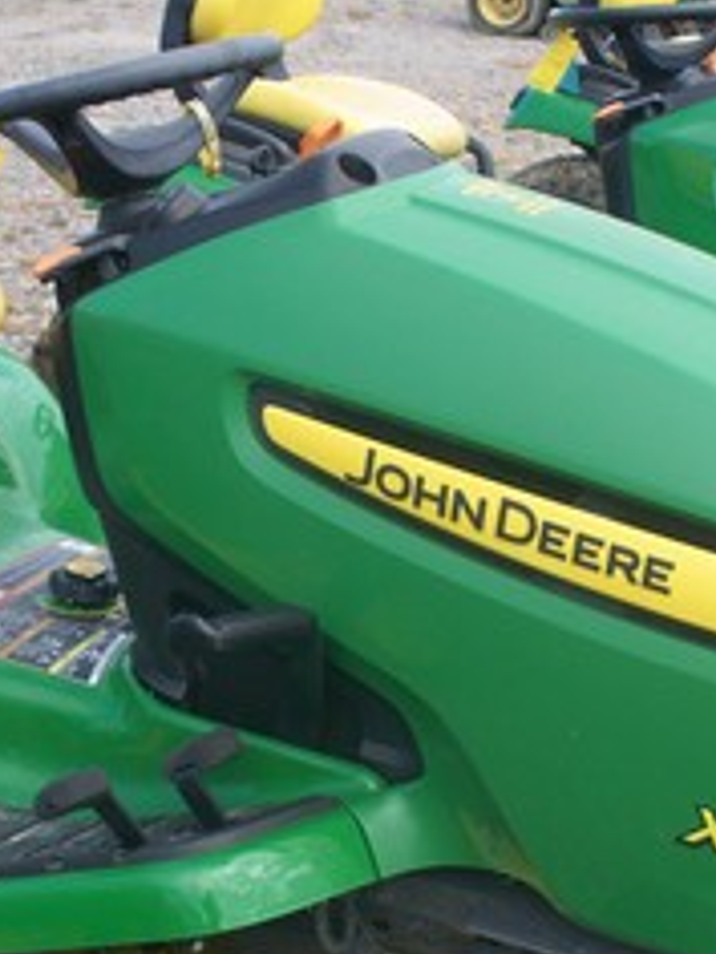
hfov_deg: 17.8
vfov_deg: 23.5
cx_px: 364
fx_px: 2289
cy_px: 586
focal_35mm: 83
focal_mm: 7.54
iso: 64
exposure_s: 1/250
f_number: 2.8
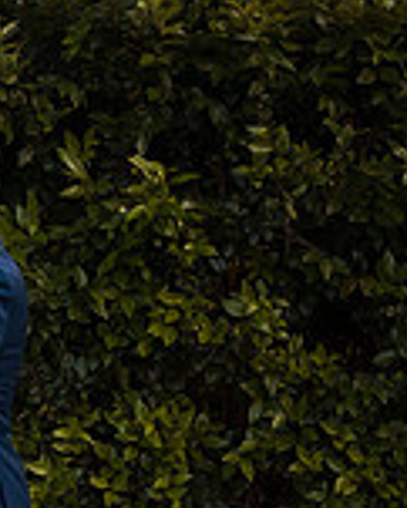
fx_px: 1760
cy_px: 505
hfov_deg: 11.9
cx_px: -383
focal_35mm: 117
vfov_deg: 16.1
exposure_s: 1/640
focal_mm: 28
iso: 500
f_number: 2.8
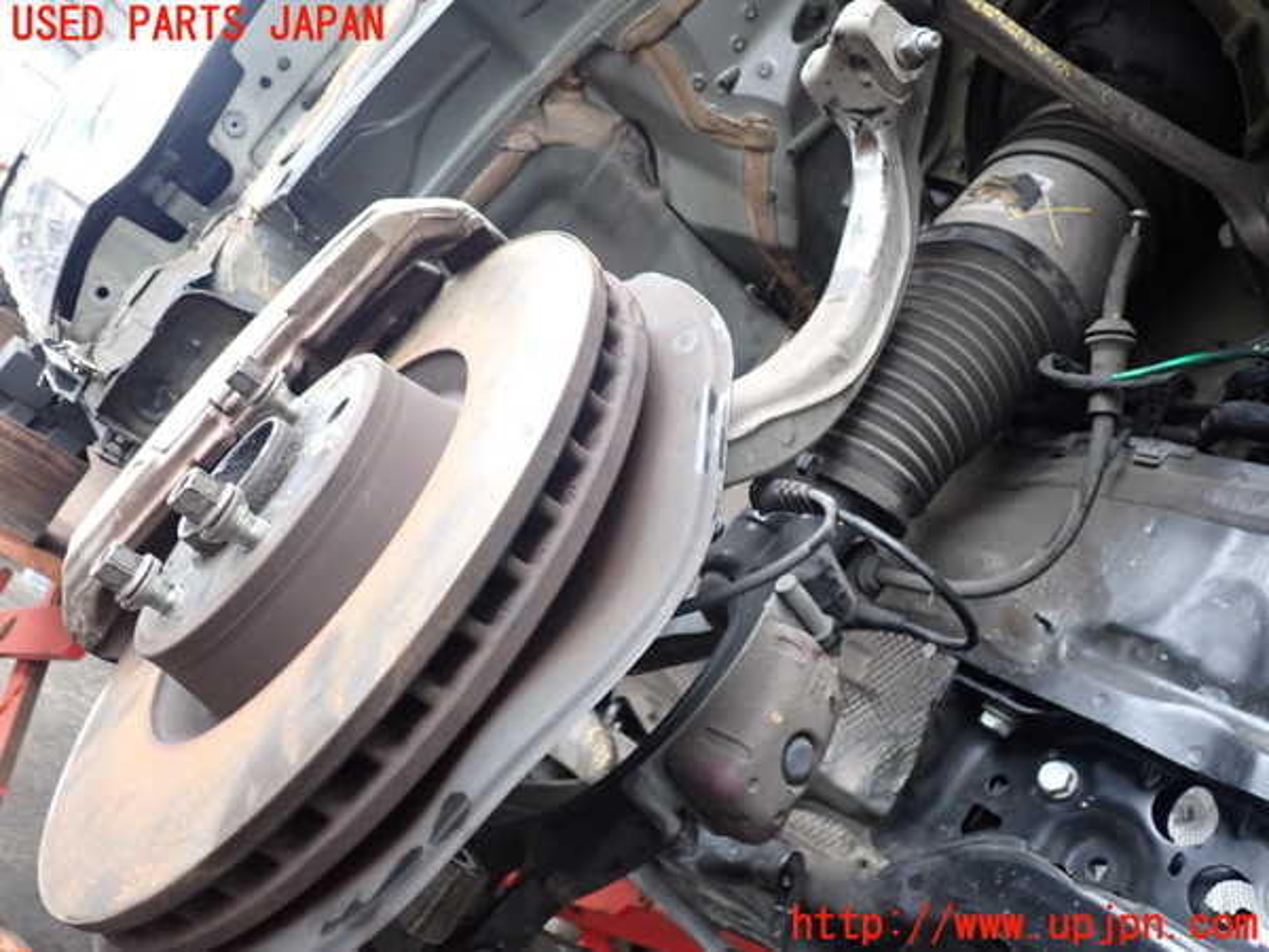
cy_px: 476
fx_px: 1100
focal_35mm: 30
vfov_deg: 46.8
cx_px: 634
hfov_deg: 60.0
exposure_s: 1/30
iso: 320
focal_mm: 5.4
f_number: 2.3
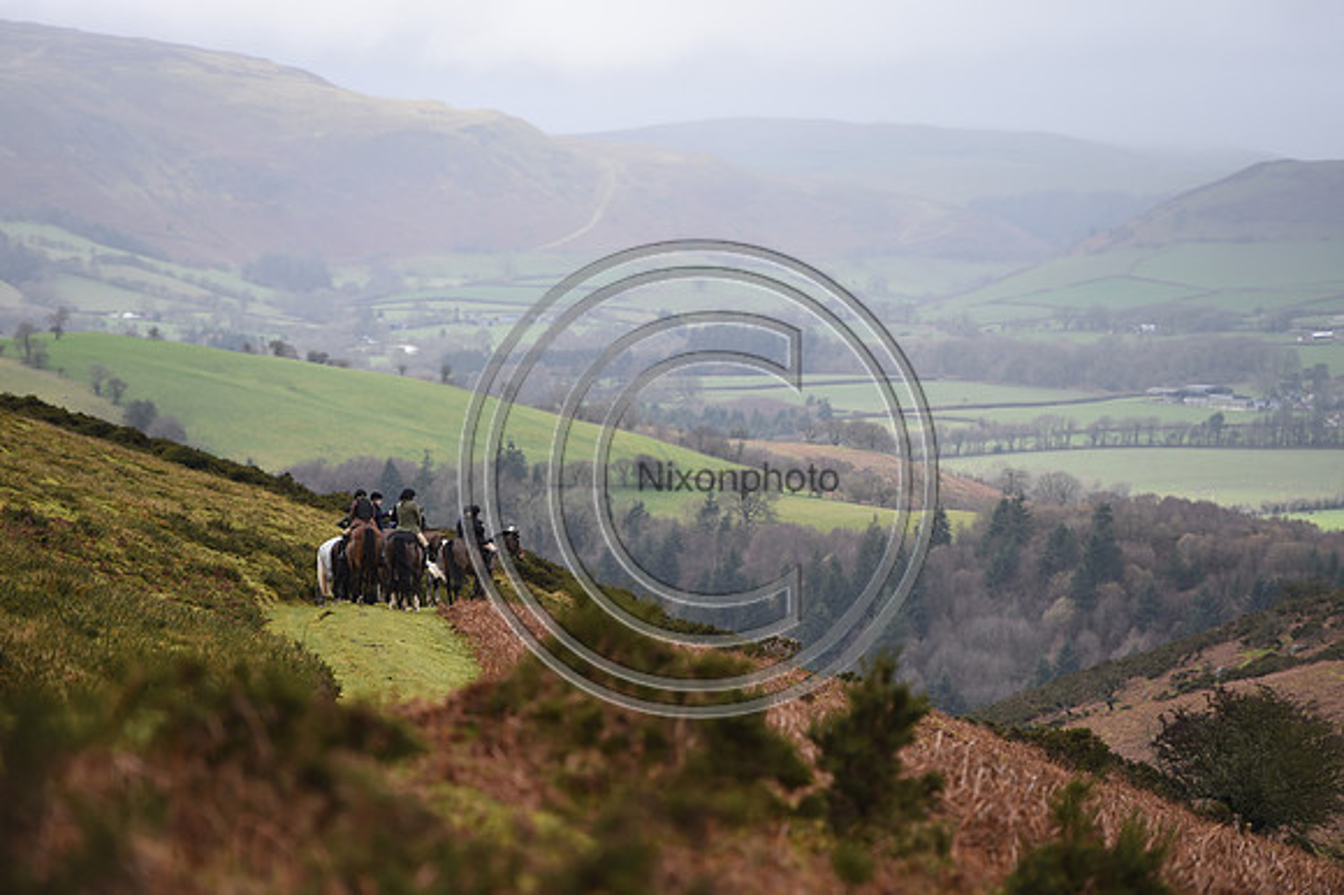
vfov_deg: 8.3
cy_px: 448
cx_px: 672
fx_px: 6156
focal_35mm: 165
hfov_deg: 12.5
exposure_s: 1/800
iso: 180
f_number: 3.5
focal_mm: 165
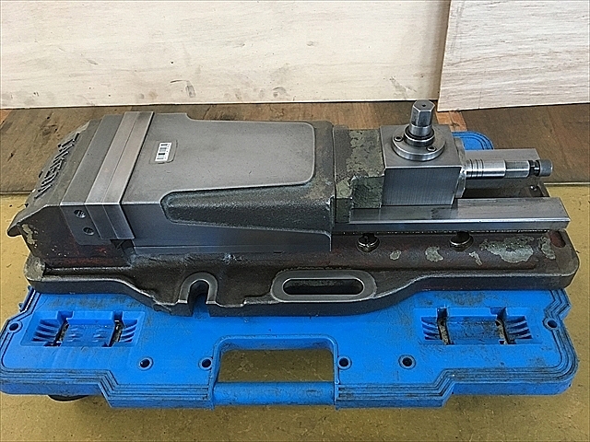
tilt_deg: -46.5
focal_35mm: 29
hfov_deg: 61.7
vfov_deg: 48.2
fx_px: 494
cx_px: 295
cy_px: 221
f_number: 2.2
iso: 100
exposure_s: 1/30
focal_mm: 4.15
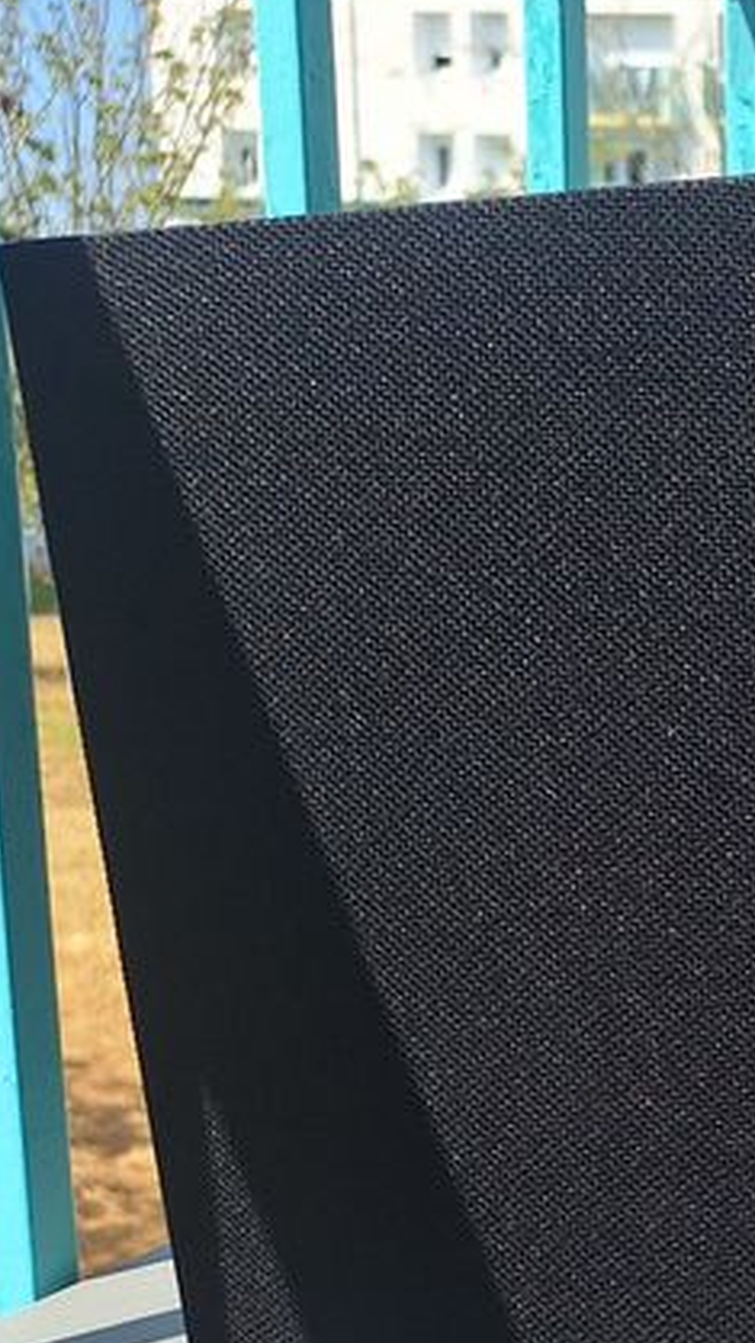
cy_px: 851
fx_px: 2136
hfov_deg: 15.7
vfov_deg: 34.7
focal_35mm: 60
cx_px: 1523
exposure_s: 1/2252
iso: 40
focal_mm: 5.54
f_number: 1.8
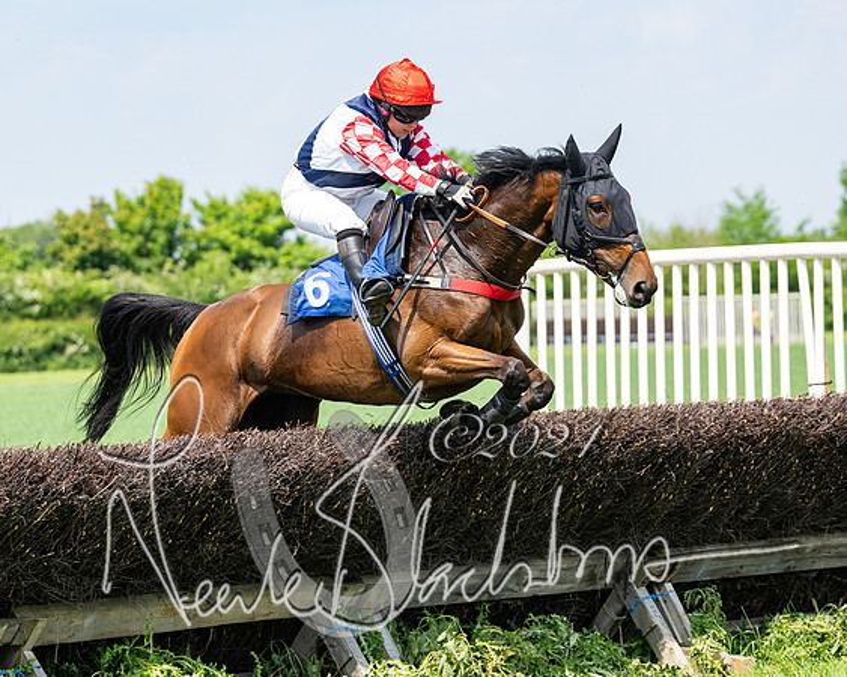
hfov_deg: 11.4
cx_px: 315
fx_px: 4256
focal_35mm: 170
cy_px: 356
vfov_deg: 9.1
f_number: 4
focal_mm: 115
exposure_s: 1/2000
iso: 400
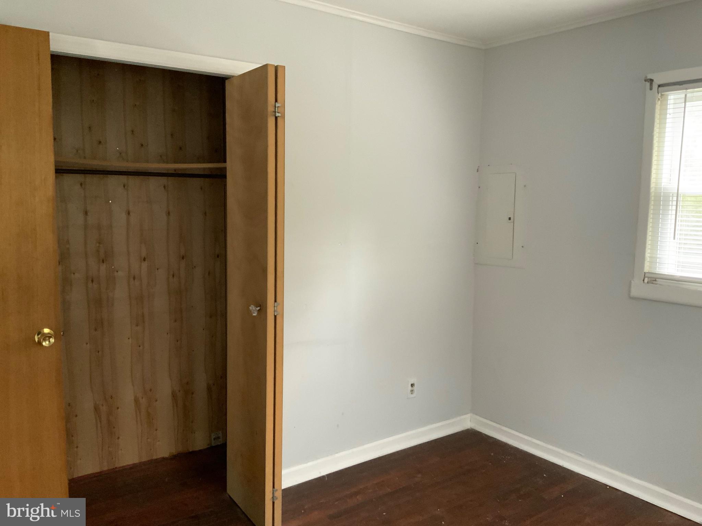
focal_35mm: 29
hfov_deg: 61.7
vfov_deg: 48.2
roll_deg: -0.7
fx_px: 588
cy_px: 263
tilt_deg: -6.3
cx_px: 351
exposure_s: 1/30
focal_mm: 3
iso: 250
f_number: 1.8
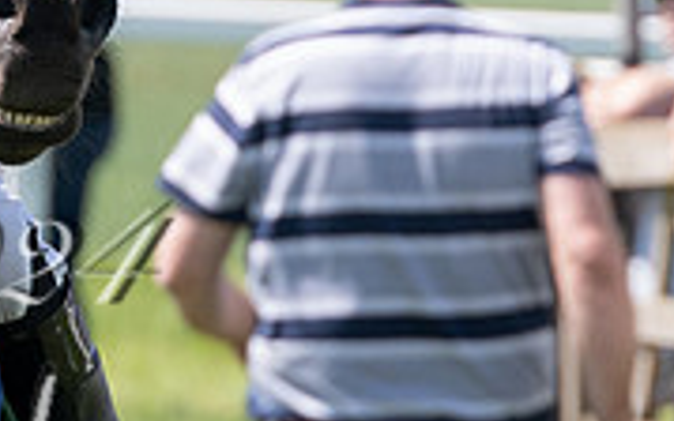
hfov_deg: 2.1
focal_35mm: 978
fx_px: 17970
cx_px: -75
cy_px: -163
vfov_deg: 1.3
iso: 400
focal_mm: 135
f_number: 5
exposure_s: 1/1250
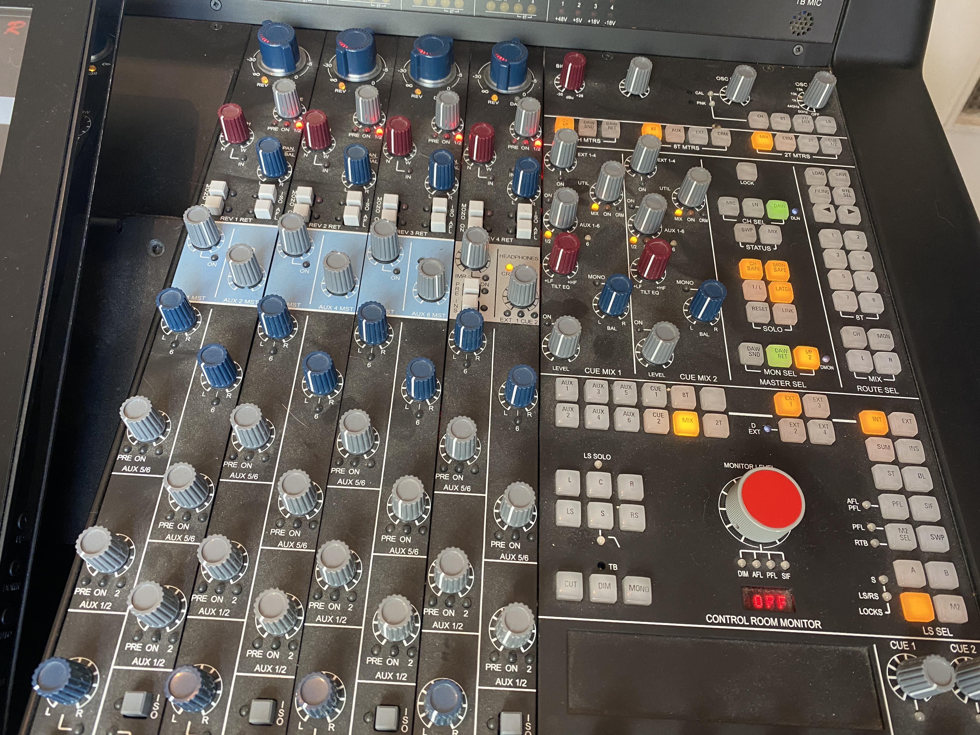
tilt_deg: -44.7
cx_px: 490
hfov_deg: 67.3
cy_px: 368
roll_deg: -5.2
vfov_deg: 53.1
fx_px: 736
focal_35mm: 26
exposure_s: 1/50
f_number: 1.8
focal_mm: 4.25
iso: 200
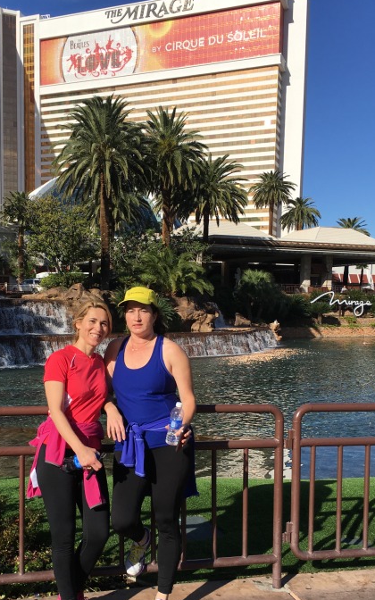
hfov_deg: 32.5
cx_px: 129
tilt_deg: -3.7
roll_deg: -0.2
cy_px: 357
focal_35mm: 39
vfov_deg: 50.1
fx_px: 638
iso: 25
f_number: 2.2
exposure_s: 1/1972
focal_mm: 4.15
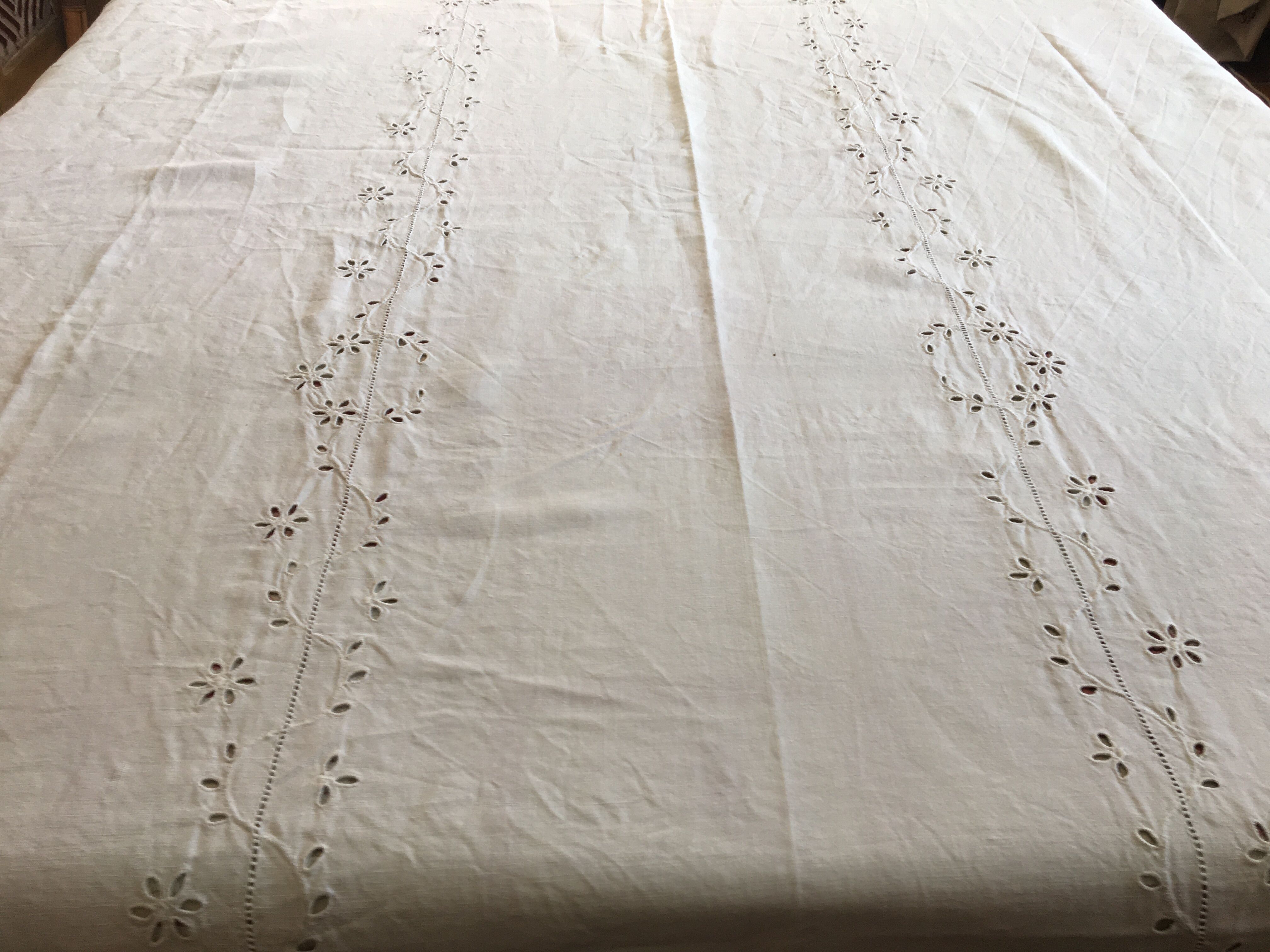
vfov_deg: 48.2
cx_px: 635
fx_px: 1064
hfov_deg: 61.7
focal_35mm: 29
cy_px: 476
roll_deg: -1.3
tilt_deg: -41.2
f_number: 2.2
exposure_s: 1/50
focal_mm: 4.15
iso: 32
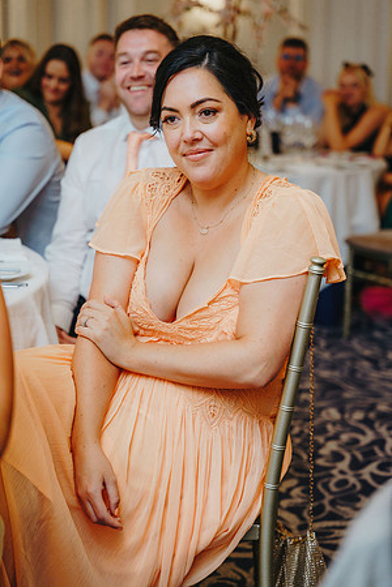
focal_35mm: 70
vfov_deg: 28.8
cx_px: 196
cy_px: 294
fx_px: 1143
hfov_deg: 19.5
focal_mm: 70
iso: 1600
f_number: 2.8
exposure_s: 1/200
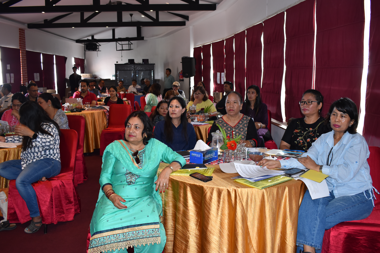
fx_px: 348
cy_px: 126
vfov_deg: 40.0
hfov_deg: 57.2
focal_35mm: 33
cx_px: 190
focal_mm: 22
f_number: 4.5
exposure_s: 1/80
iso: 800
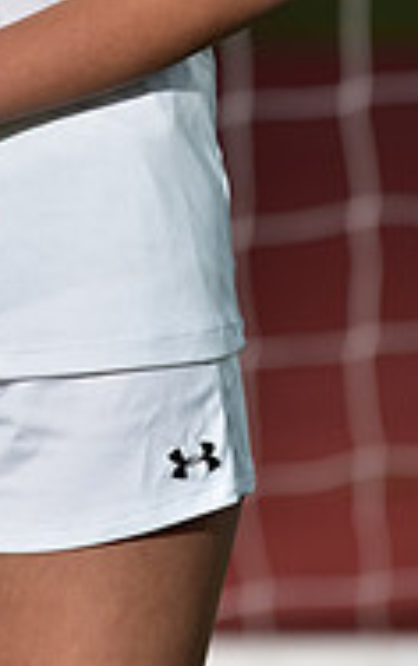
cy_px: -305
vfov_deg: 3.3
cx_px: -69
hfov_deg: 2.1
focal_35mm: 628
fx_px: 11412
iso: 250
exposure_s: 1/200
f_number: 4.5
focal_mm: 200
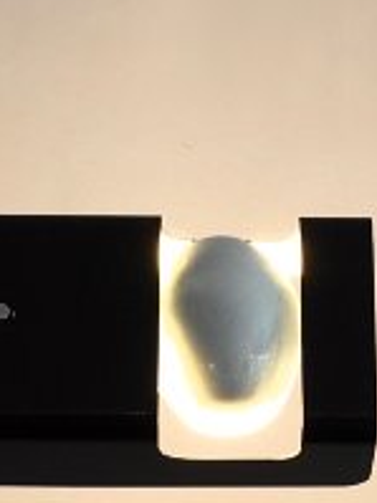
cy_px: 303
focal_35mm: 175
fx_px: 2544
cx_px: 162
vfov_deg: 11.3
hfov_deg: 8.5
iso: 40
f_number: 2.2
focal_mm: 4.15
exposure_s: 1/100
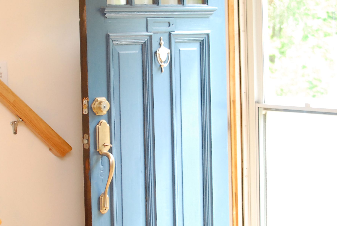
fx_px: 1050
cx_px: 103
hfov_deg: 18.2
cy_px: 101
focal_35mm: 112
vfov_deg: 12.3
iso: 500
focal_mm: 35
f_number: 2.5
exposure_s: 1/200
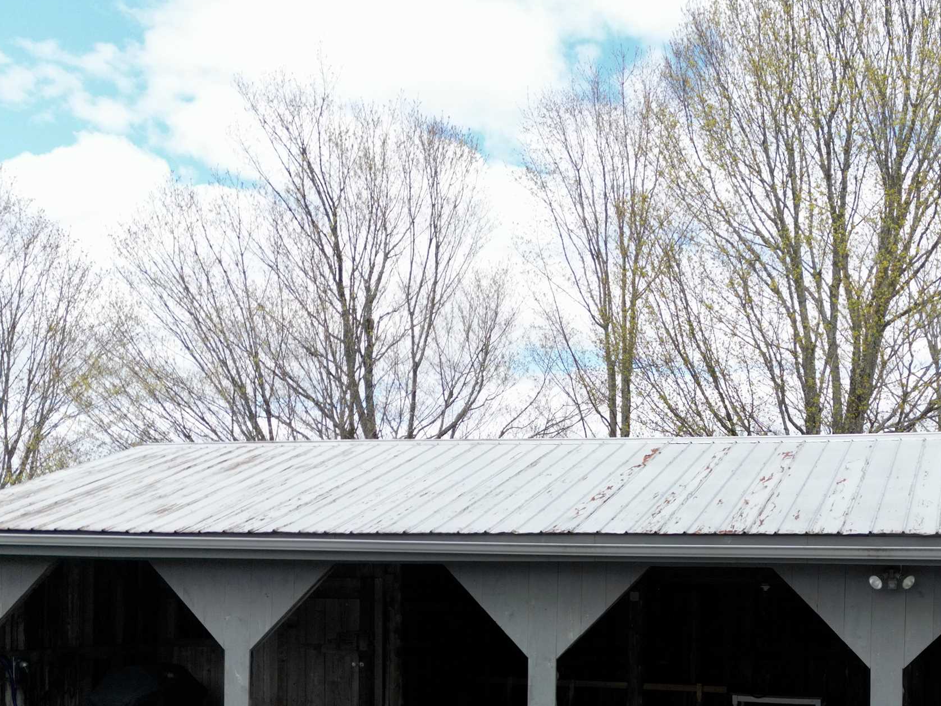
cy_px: 611
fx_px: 1196
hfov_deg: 42.1
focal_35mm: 44
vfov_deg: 31.6
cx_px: 660
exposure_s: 1/1500
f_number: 1.7
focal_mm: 6.72
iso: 200
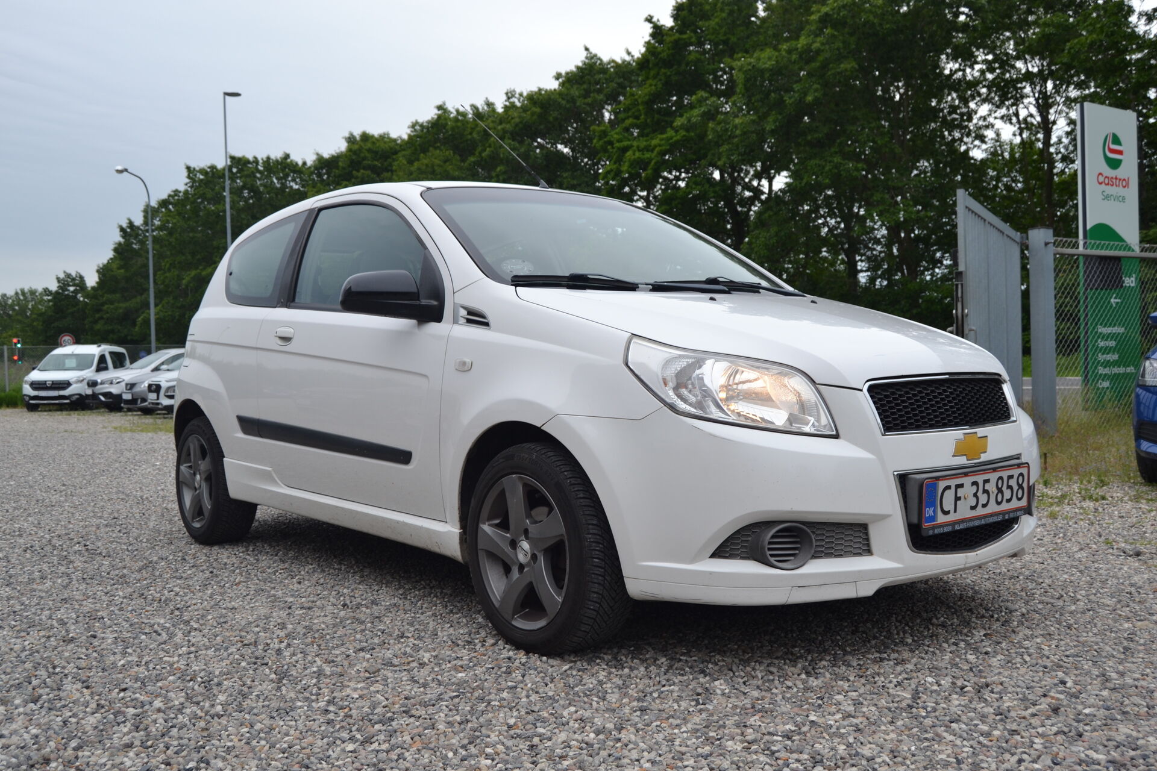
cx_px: 578
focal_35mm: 33
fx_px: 1061
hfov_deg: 57.2
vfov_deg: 40.0
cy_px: 386
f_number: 5.6
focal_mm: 22
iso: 100
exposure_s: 1/125
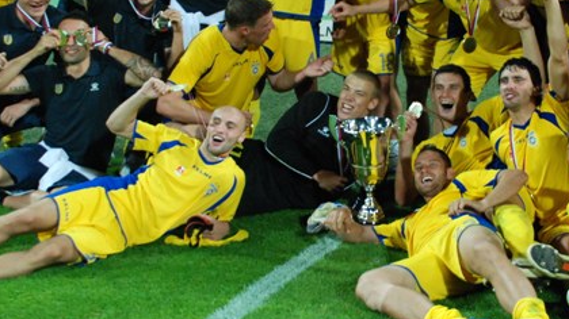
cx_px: 387
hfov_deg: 27.0
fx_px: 1177
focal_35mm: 78
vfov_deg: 15.4
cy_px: 92
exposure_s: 1/125
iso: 1000
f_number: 4
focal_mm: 26
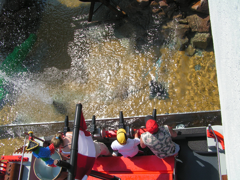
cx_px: 120
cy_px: 90
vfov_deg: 37.7
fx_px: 263
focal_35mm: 38
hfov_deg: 49.0
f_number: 5.6
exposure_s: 1/400
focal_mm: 6.3
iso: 50
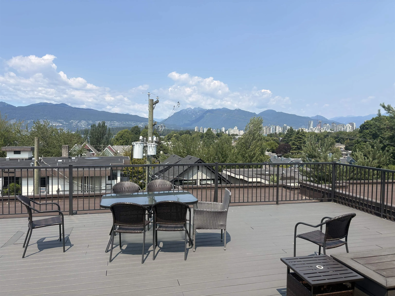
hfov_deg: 67.3
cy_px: 148
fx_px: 297
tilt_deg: -3.3
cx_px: 198
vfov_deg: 53.1
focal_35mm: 26
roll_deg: +0.1
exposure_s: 1/3125
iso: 50
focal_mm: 5.96
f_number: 1.6
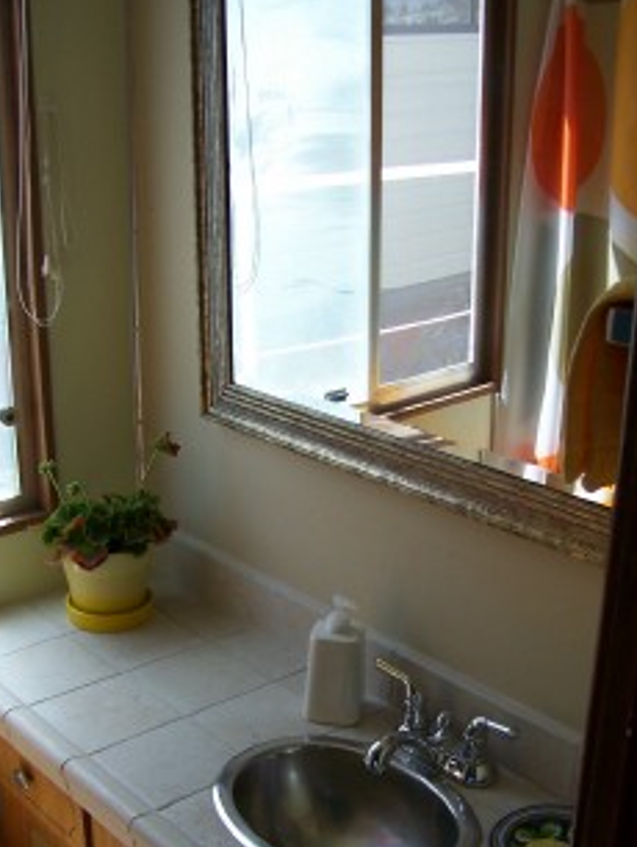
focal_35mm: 47
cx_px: 349
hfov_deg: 30.9
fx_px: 1152
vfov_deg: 40.1
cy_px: 540
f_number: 3
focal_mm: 6
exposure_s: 1/180
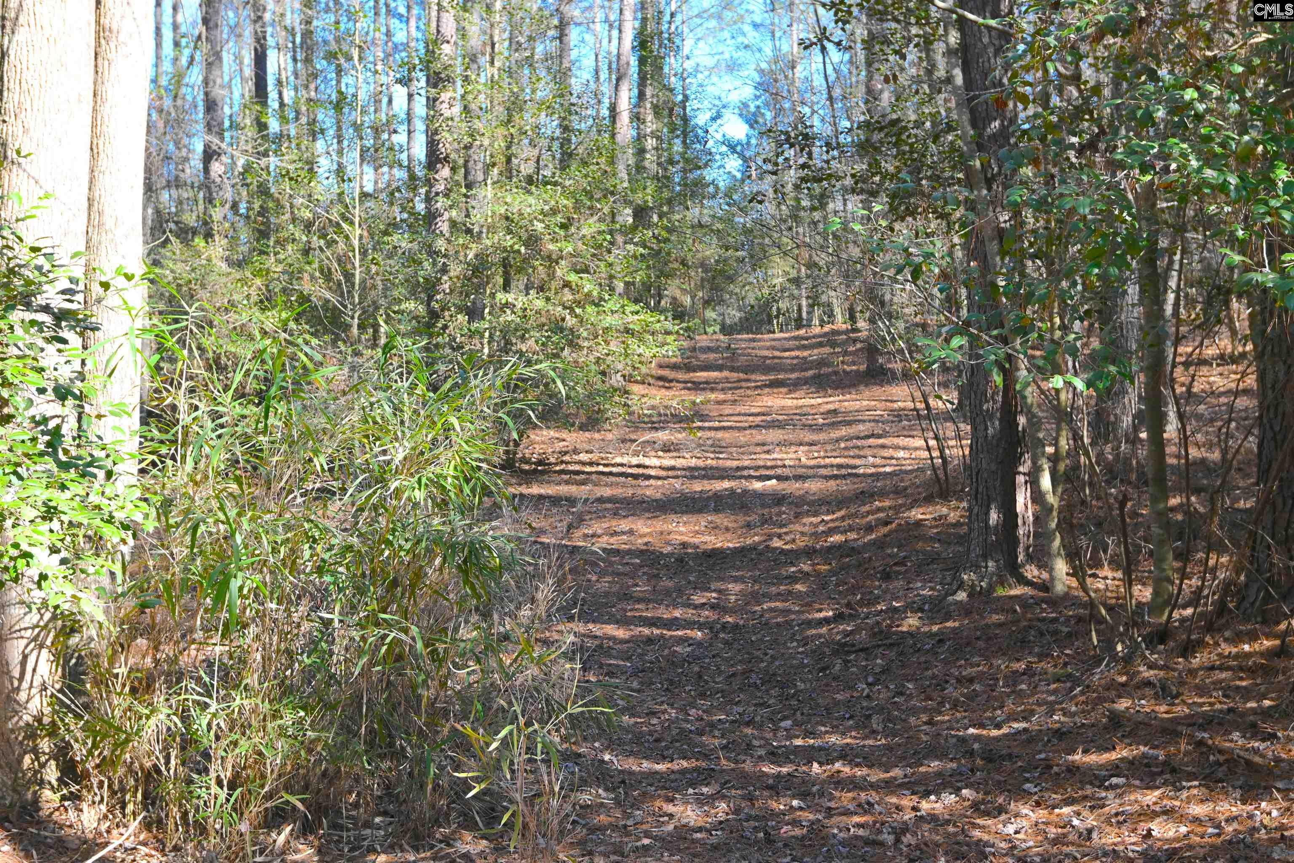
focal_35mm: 39
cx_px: 647
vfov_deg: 34.2
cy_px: 432
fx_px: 1402
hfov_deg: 49.6
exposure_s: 1/250
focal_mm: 26
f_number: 5
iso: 200
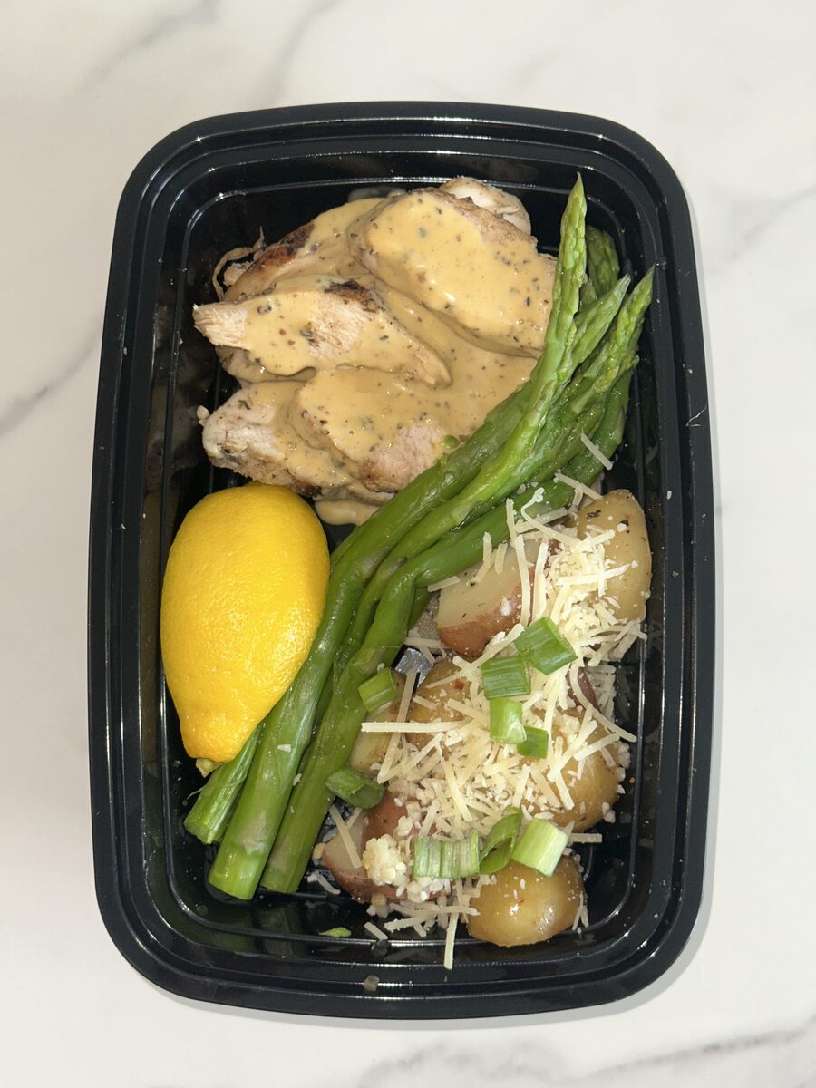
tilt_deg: -82.0
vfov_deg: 39.7
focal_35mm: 48
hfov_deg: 30.3
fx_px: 1509
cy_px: 544
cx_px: 408
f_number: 1.78
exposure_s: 1/56
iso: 40
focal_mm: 6.86
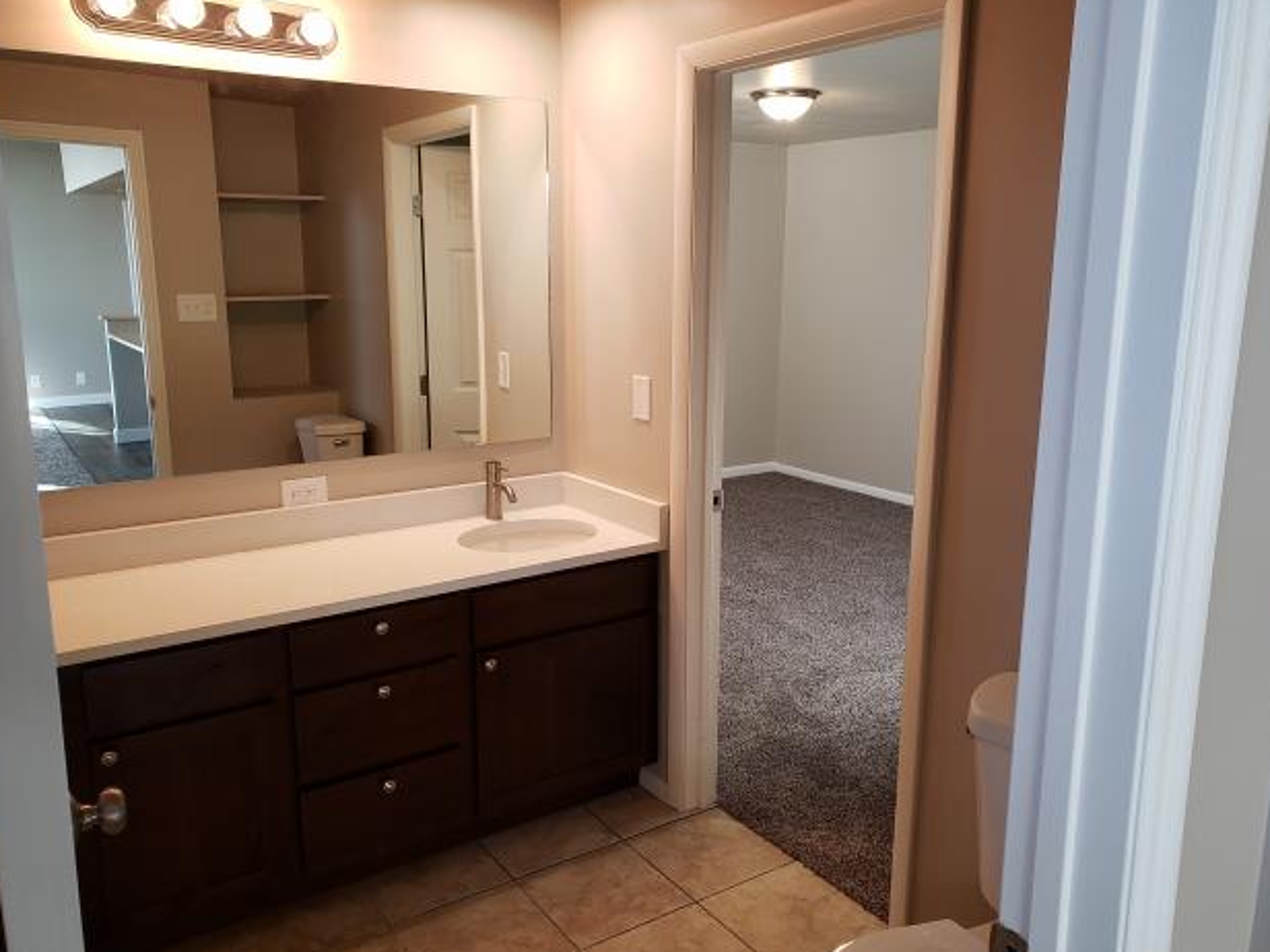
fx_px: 991
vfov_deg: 51.4
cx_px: 641
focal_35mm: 27
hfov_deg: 65.3
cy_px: 486
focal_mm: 4.3
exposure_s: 1/60
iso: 160
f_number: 2.4
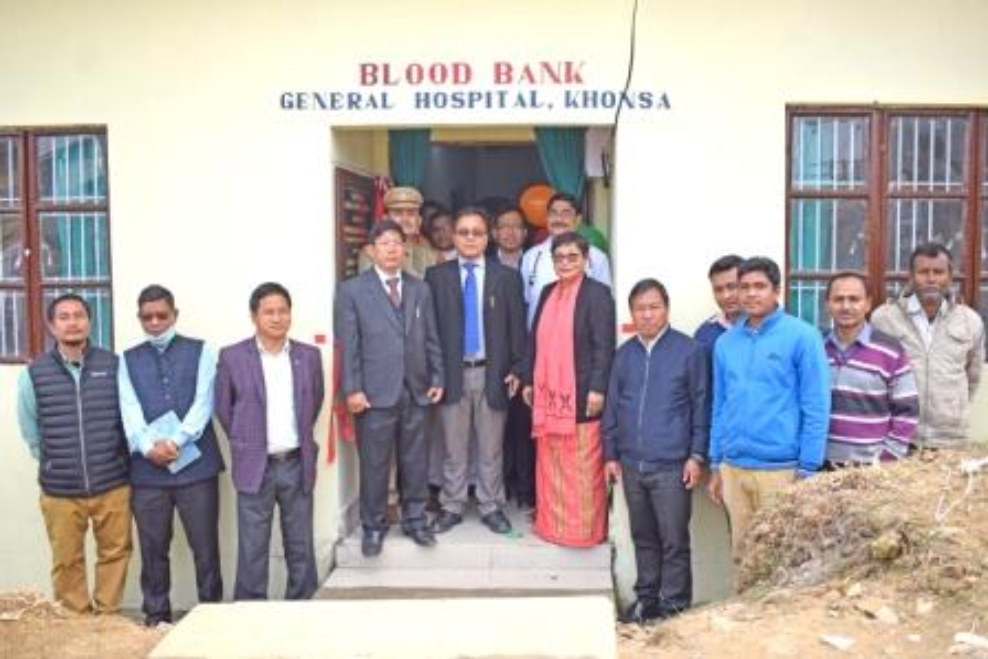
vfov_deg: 40.0
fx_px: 906
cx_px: 494
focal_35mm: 33
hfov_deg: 57.2
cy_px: 330
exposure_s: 1/200
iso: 100
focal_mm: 22
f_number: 4.5
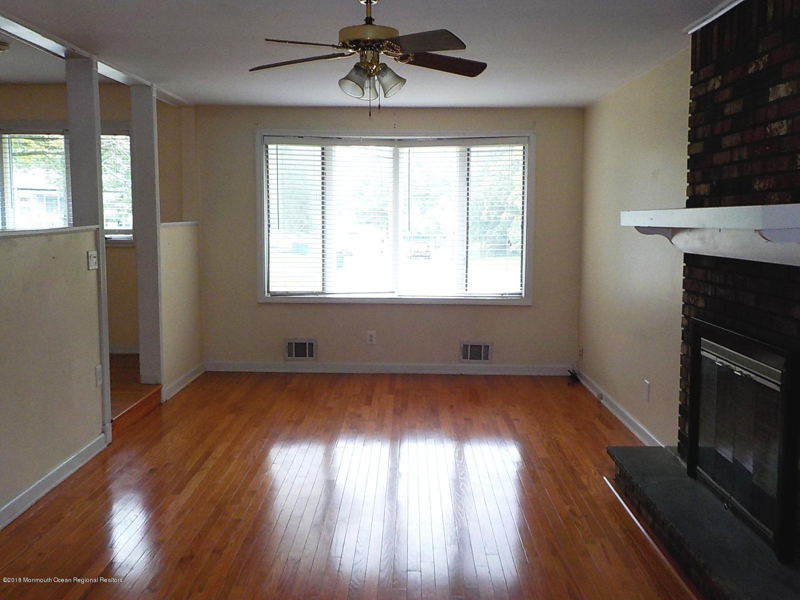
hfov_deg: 60.0
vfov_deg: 46.8
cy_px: 300
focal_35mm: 30
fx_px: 693
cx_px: 400
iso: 160
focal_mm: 4.1
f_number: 3.3
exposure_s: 1/30
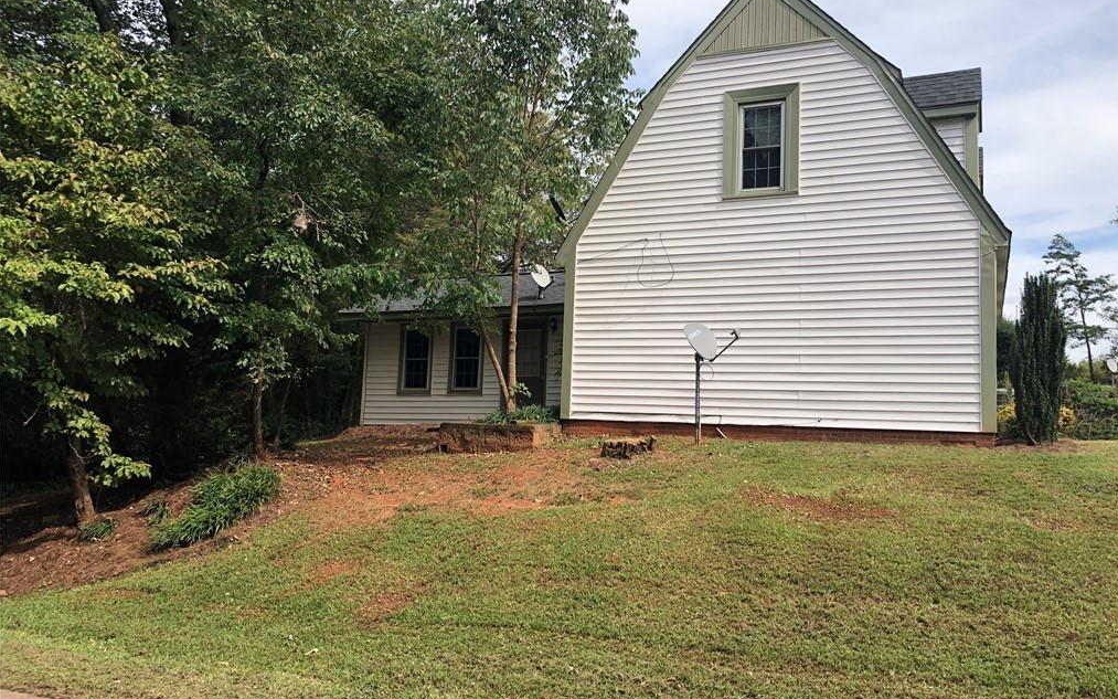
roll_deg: -1.4
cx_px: 564
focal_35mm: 30
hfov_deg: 62.9
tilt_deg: +6.0
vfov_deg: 41.8
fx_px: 914
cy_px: 342
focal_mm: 3.99
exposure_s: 1/1000
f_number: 1.8
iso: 20
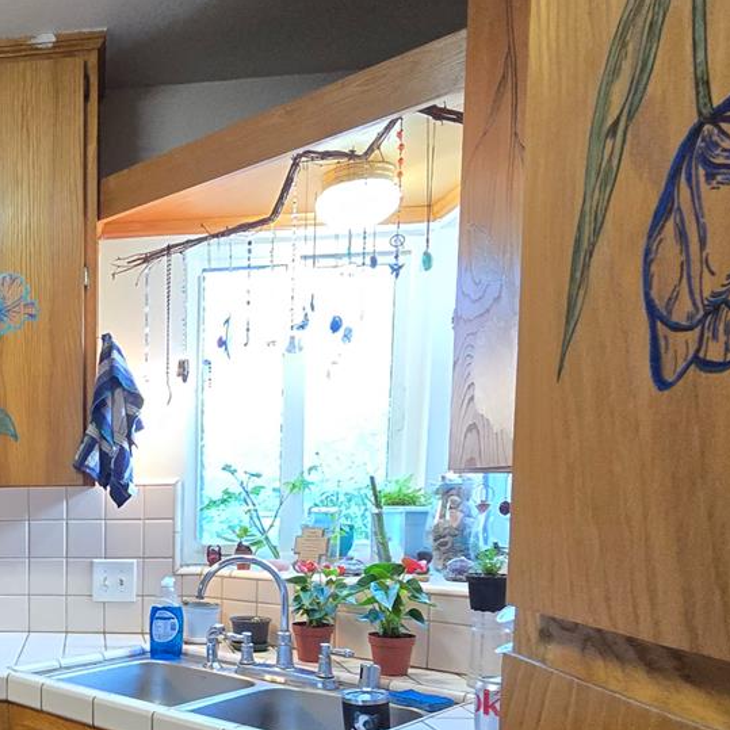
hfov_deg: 43.0
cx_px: -20
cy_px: 578
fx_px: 763
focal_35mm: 32
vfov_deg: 48.4
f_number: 2.2
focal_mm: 2.2
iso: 1000
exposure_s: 1/60
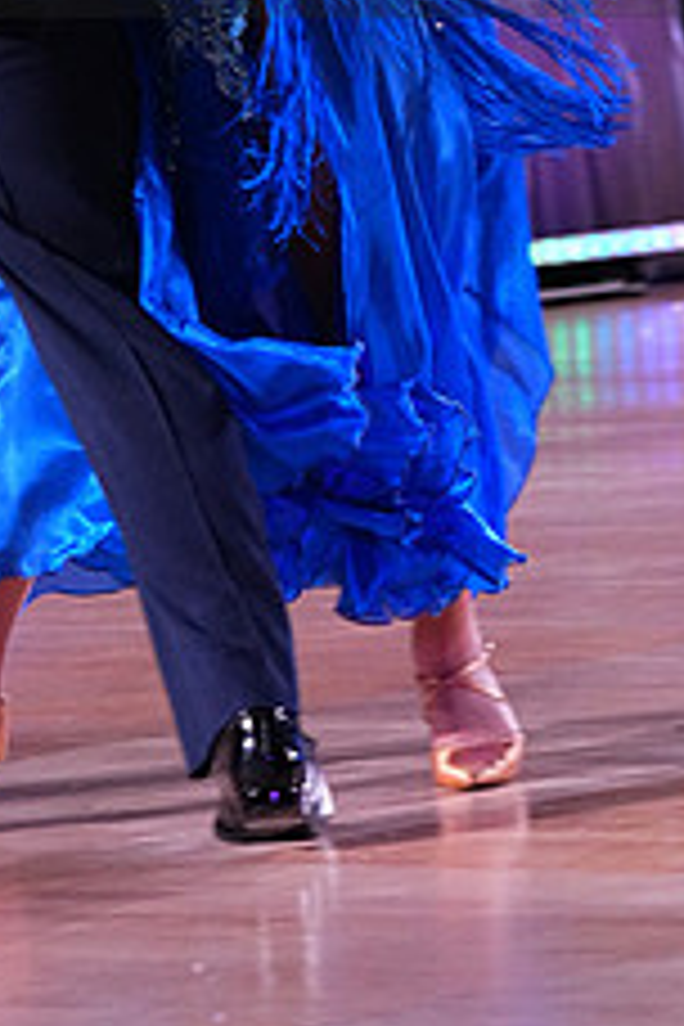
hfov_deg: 5.2
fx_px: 7523
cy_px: -130
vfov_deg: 7.7
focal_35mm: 264
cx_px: 227
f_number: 5
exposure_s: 1/320
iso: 5000
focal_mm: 104
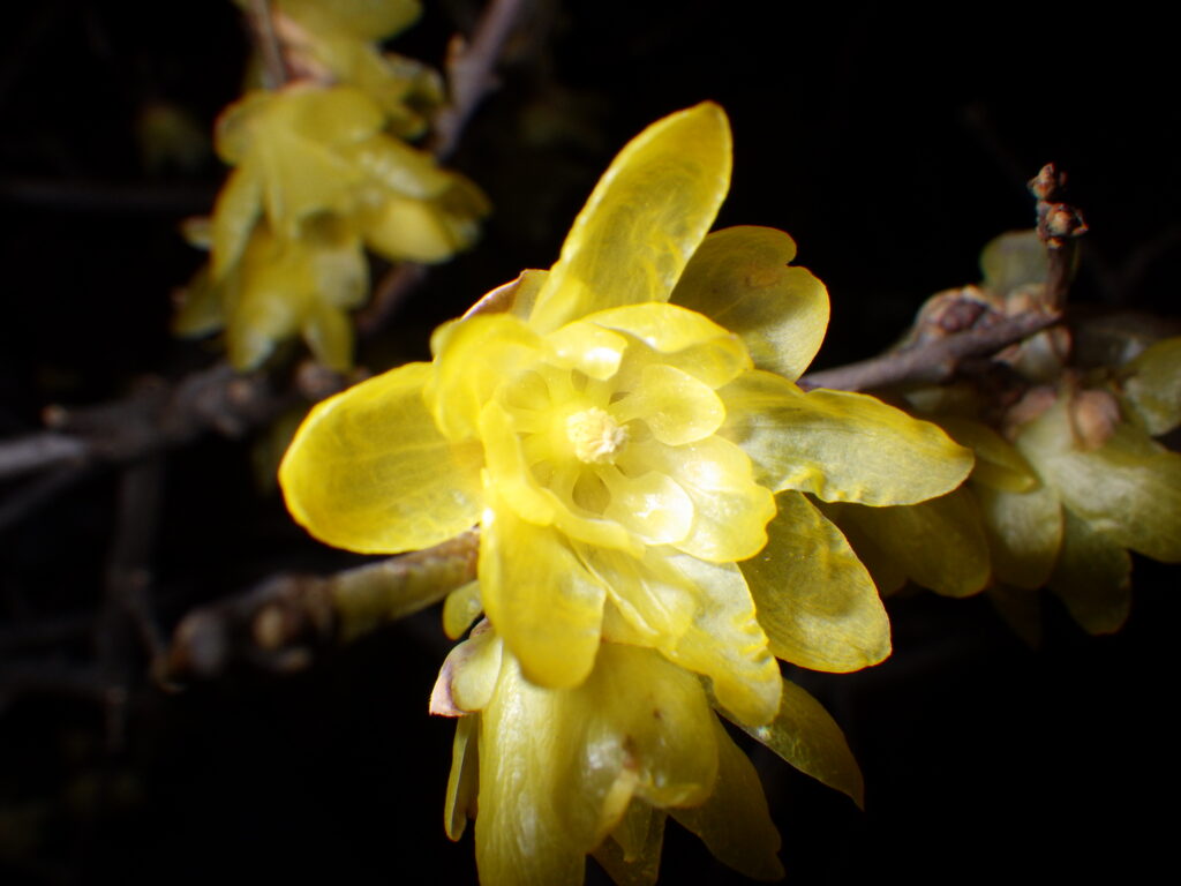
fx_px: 1160
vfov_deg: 41.8
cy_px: 443
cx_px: 590
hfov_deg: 54.0
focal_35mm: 34
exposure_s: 1/50
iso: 160
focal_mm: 6.1
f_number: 4.6
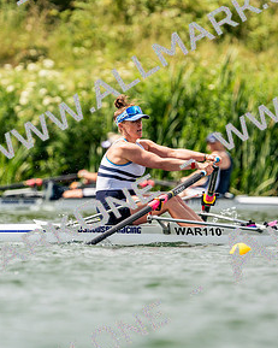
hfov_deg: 1.4
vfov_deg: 1.7
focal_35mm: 1131
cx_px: 125
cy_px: 170
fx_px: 11638
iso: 320
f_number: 6.3
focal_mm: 600
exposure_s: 1/2000
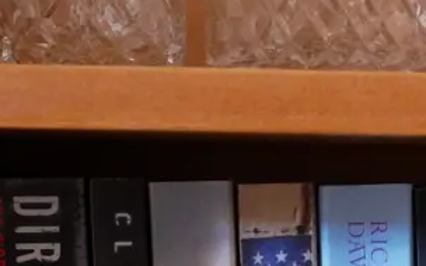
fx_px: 1242
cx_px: 371
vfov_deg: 11.7
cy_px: 412
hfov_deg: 19.2
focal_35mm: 107
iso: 3200
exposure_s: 1/20
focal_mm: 15
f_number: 4
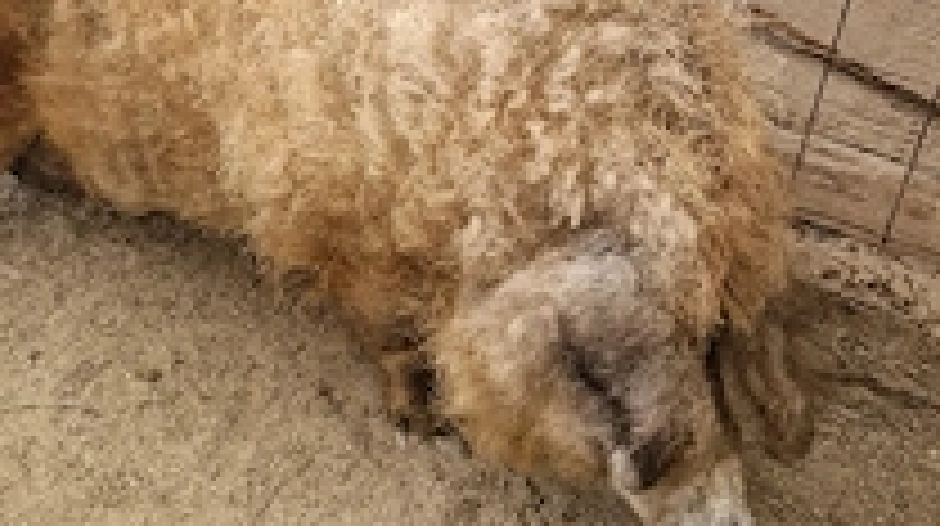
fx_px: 1195
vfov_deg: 24.1
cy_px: 49
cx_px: 418
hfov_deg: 42.9
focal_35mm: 48
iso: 250
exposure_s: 1/100
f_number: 1.8
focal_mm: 5.4
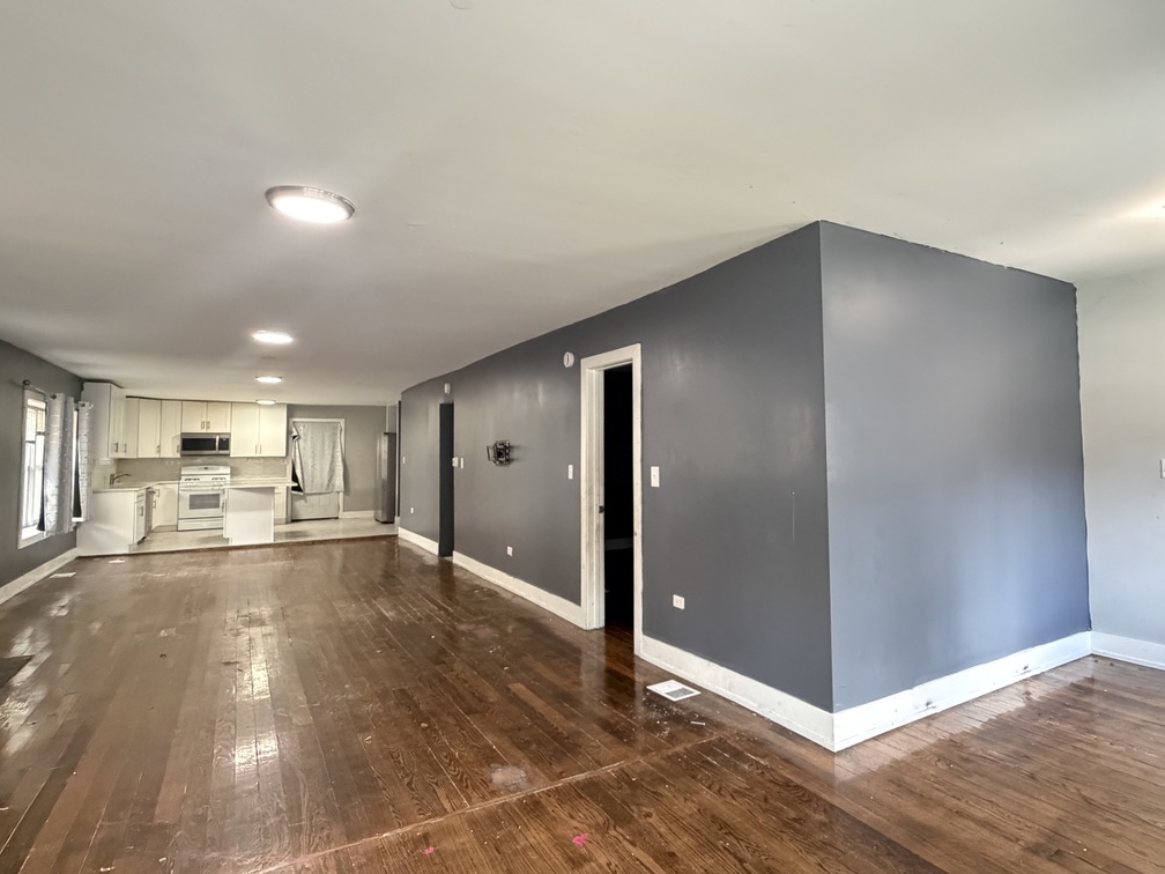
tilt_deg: +2.7
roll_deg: +0.9
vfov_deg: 65.9
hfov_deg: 80.8
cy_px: 419
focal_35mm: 20
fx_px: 673
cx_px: 696
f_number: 2.2
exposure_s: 1/60
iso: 1250
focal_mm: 2.22
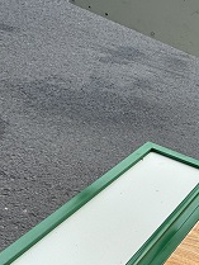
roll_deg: -25.6
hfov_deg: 19.7
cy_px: 216
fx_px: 413
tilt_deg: -36.6
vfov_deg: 34.3
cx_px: 362
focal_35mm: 54
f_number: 2.2
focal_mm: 2.22
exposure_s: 1/435
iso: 40
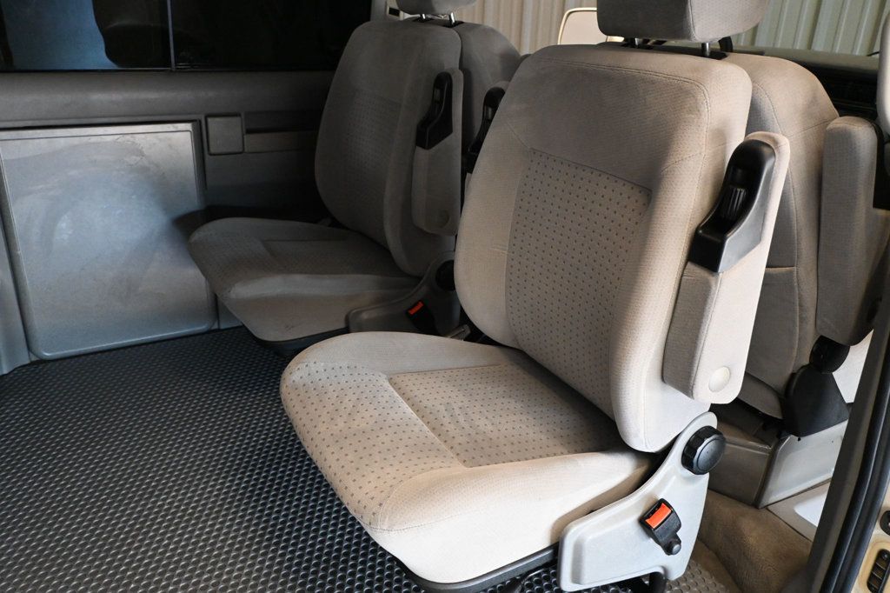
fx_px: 704
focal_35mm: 28
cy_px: 296
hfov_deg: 64.6
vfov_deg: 45.6
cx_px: 445
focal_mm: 19
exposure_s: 1/80
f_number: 3.8
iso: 3200
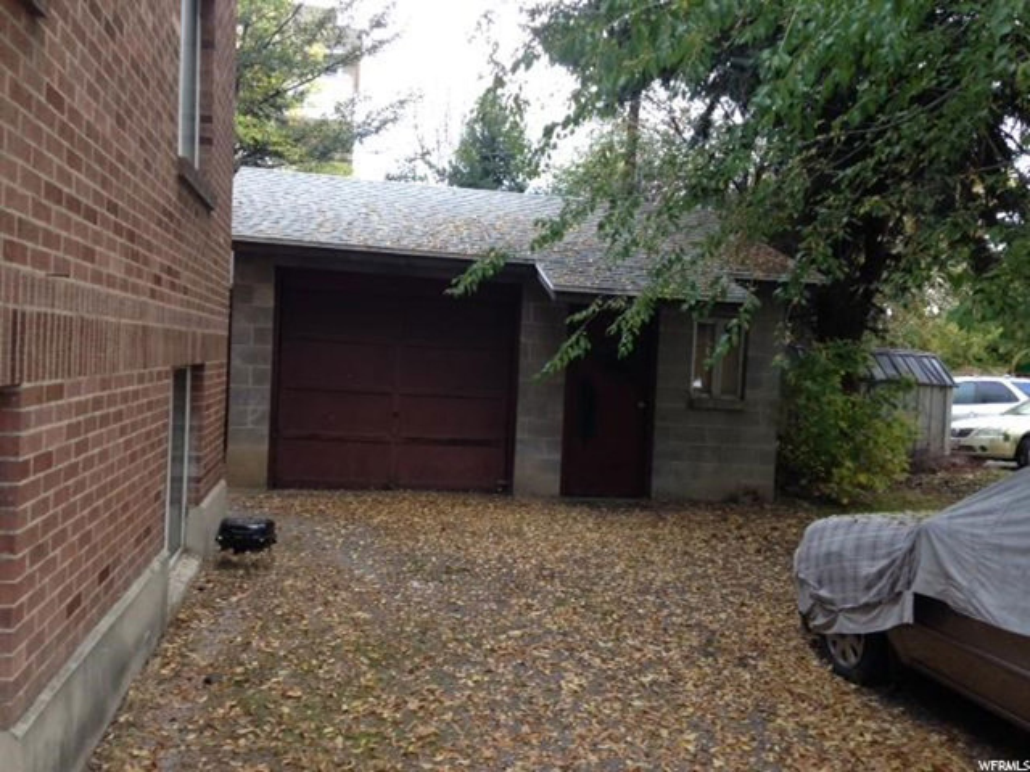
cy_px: 386
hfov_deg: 55.4
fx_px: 982
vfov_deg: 42.9
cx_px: 515
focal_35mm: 33
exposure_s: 1/40
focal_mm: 4.12
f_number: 2.4
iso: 64
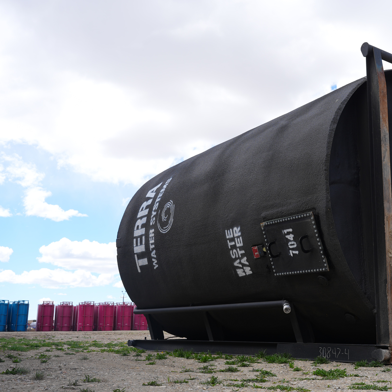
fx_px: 577
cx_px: 288
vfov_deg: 37.6
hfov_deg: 36.8
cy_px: 195
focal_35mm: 45
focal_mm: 35
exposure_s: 1/160
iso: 100
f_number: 8
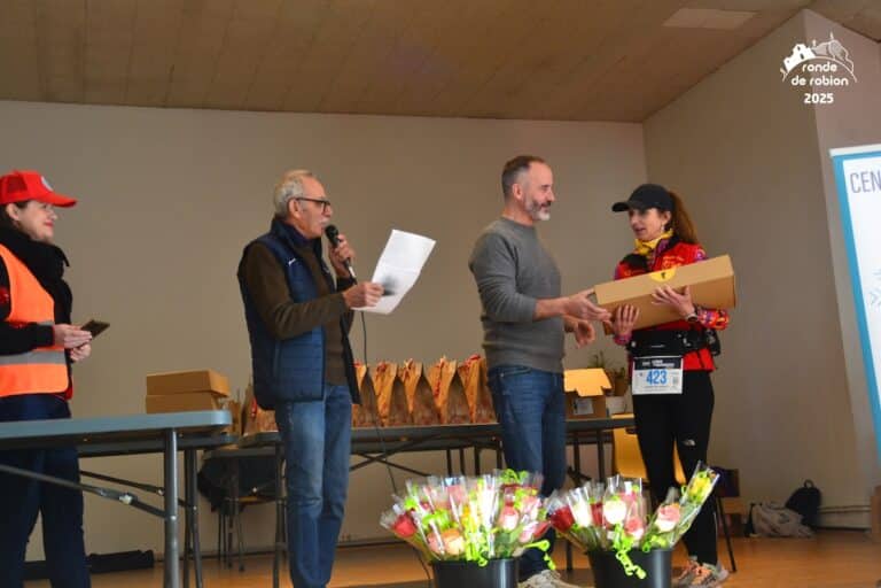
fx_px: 1175
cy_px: 294
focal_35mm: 48
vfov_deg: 28.1
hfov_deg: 41.1
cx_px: 440
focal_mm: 32
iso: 800
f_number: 4.2
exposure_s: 1/50
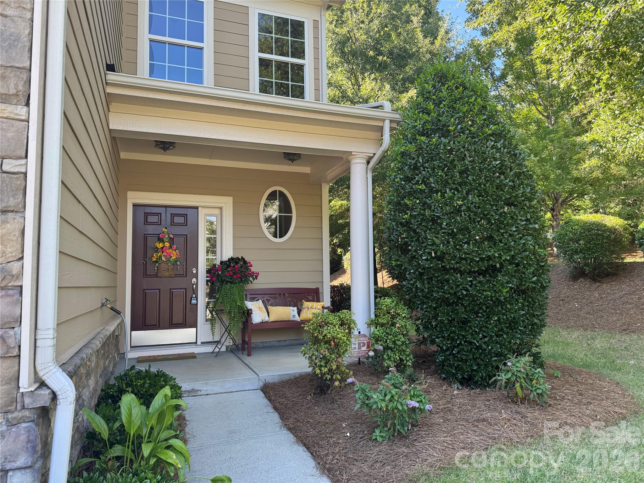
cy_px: 242
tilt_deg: +4.9
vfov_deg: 56.8
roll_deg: +1.3
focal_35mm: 24
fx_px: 446
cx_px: 322
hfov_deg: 71.6
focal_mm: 6.76
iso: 64
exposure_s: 1/209
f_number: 1.78
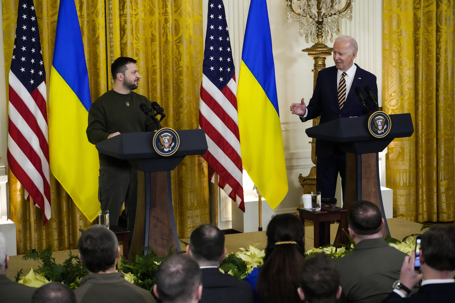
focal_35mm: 100
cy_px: 152
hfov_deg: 20.4
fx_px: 1264
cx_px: 228
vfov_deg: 13.7
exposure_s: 1/500
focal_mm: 100
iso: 8000
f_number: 5.6
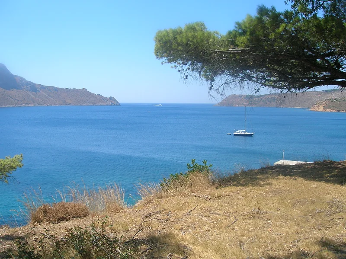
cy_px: 130
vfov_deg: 41.8
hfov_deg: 54.0
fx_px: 340
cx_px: 173
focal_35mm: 34
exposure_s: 1/338
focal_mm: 5.7
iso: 50
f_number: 4.9
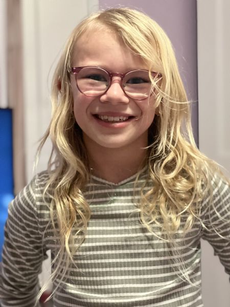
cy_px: 154
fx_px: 682
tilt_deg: +2.2
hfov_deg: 19.1
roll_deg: +1.3
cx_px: 115
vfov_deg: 25.3
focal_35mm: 77
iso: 1000
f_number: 2.8
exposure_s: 1/14
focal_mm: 9
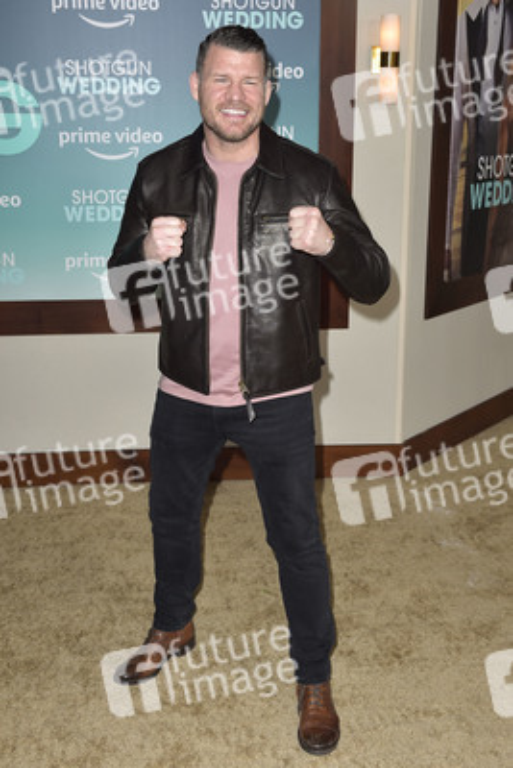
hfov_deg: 29.9
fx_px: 961
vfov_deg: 43.6
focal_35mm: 45
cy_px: 384
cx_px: 256
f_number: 6.3
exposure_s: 1/250
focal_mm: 45
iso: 400
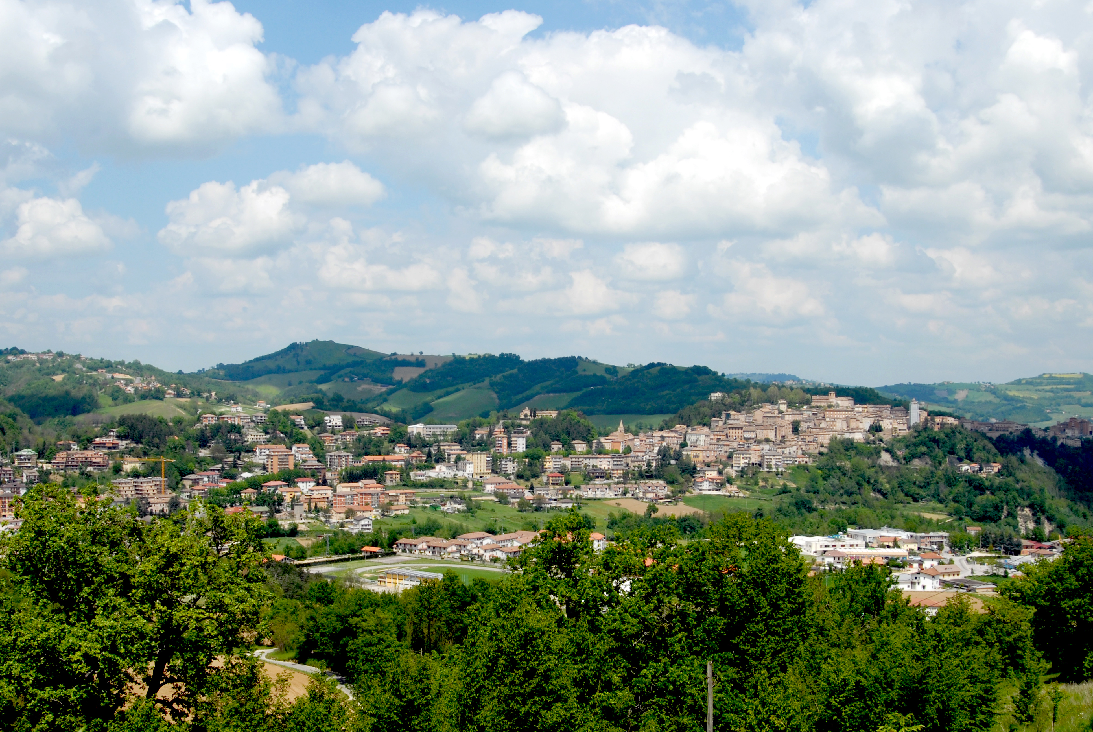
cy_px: 366
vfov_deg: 26.6
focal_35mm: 51
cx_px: 546
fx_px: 1550
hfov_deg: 38.8
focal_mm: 34
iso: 160
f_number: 16
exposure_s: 1/160
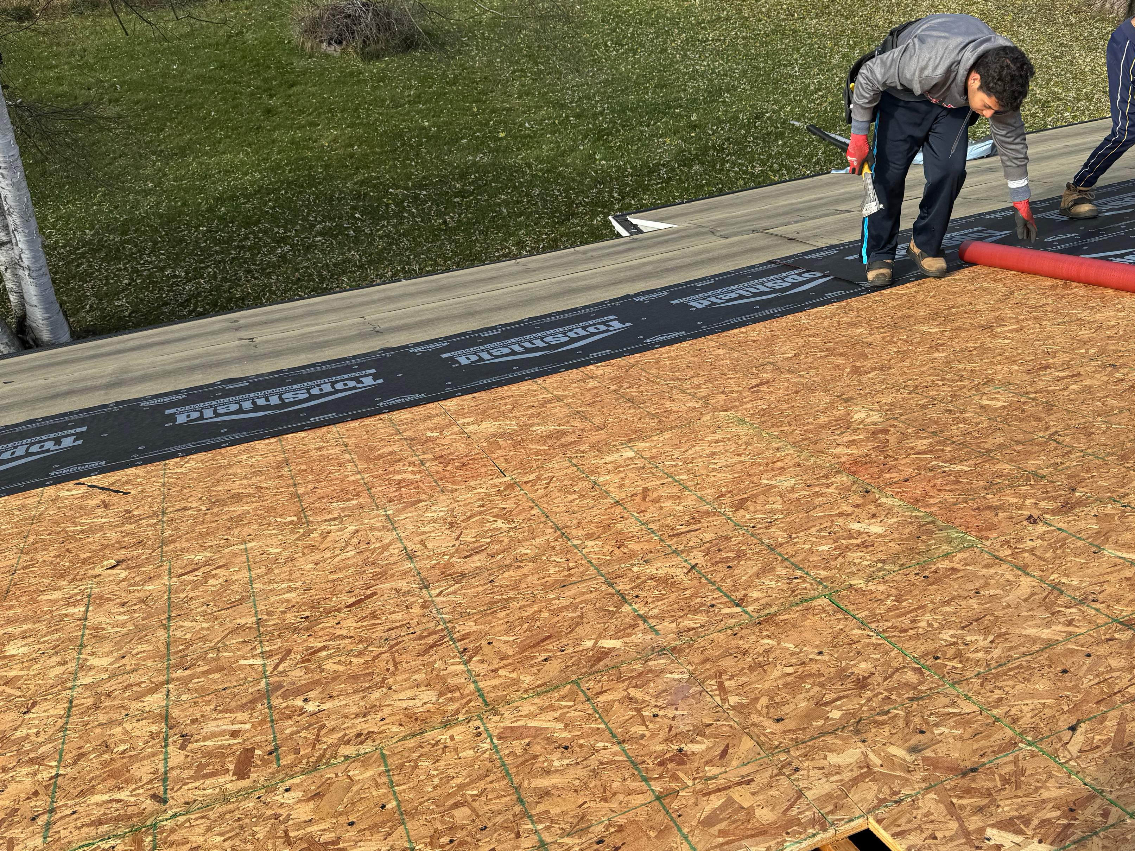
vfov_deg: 46.6
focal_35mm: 30
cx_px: 614
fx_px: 984
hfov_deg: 59.9
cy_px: 498
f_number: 1.78
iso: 80
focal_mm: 6.86
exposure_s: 1/2331
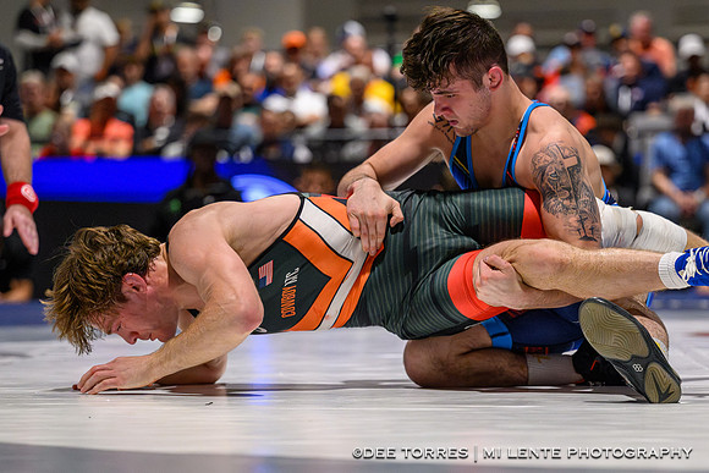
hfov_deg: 13.1
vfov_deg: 8.8
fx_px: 3076
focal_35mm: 156
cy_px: 310
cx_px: 385
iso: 7200
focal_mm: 115
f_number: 2.8
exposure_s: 1/800
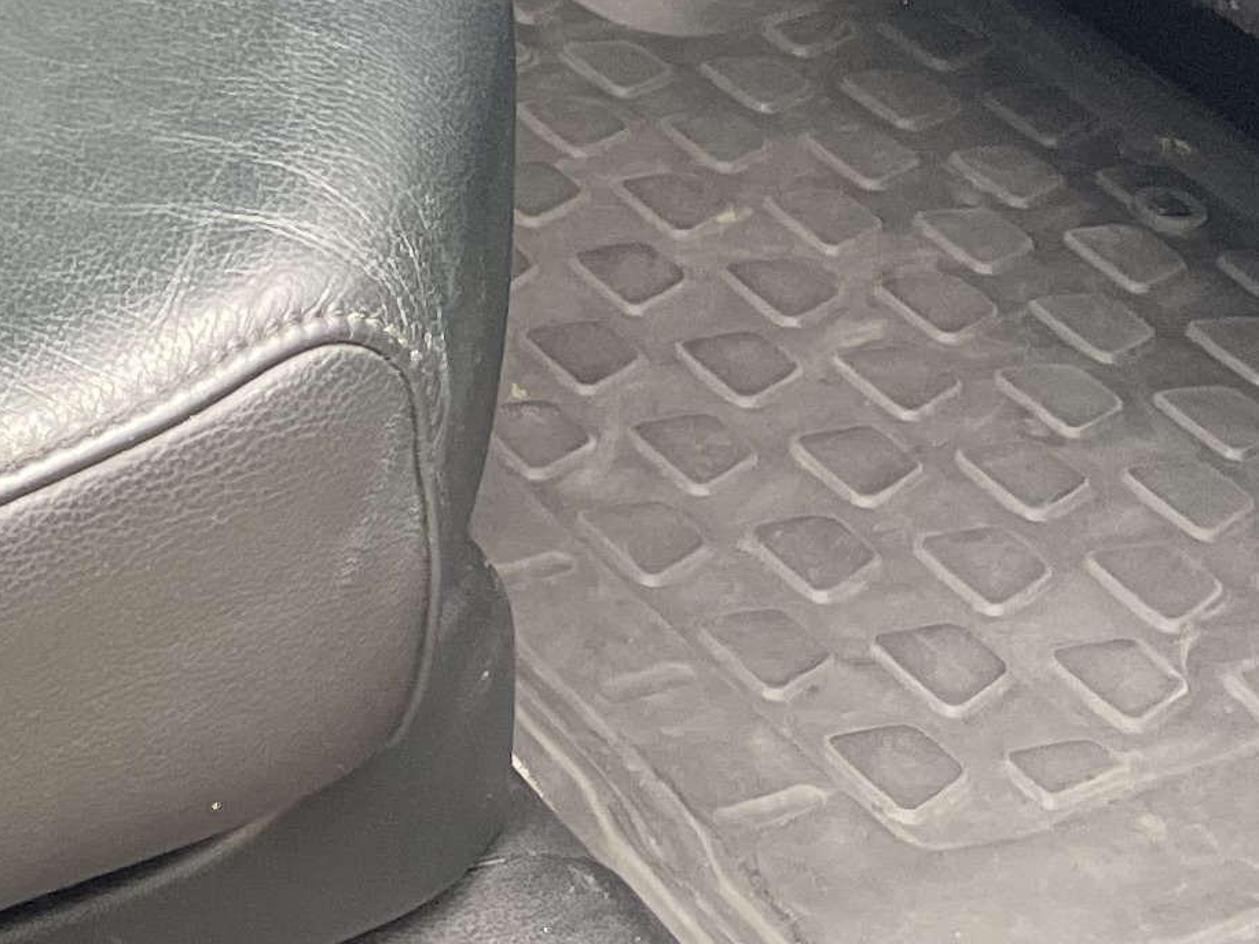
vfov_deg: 11.8
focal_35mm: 110
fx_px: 4001
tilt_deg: -18.7
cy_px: -1057
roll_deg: -4.9
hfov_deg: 16.2
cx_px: -668
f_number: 1.6
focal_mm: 5.1
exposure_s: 1/121
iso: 125
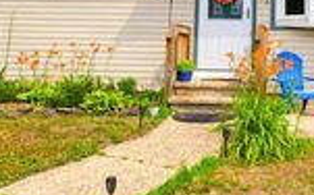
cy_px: 0
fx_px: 462
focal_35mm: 54
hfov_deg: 36.3
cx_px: 250
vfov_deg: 23.0
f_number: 16
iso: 80
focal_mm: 16
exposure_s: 1/15
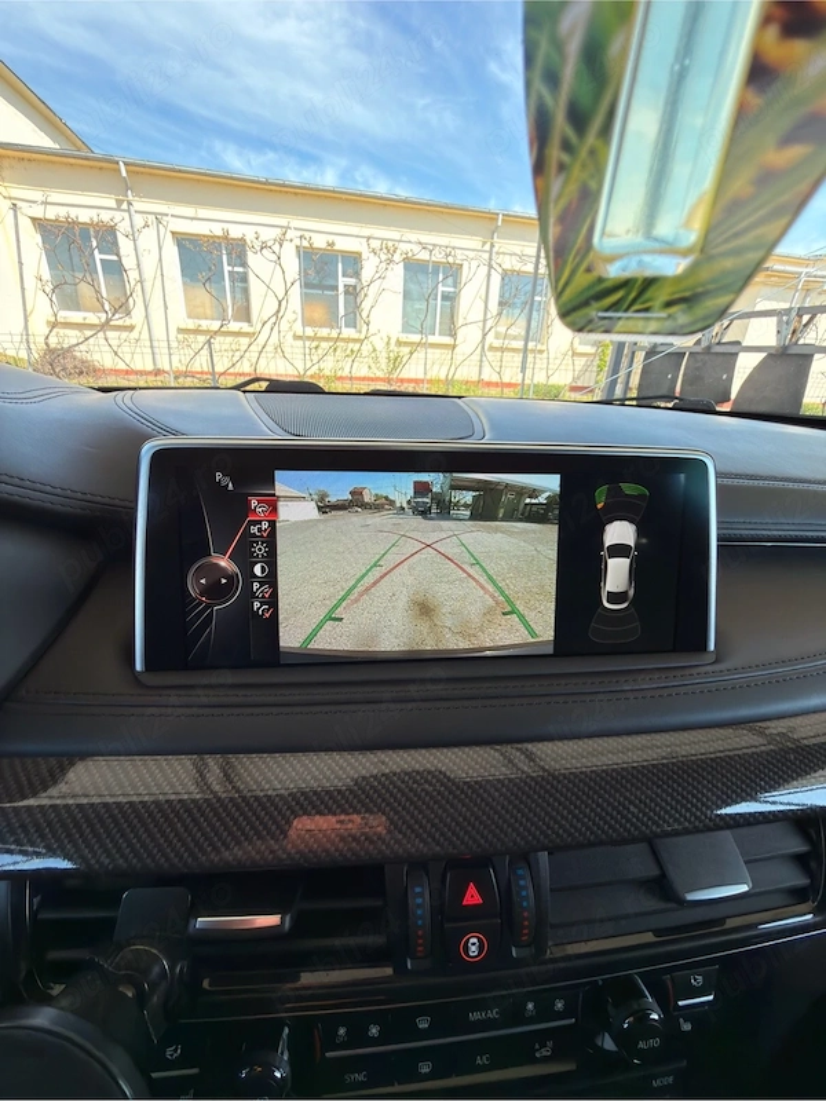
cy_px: 550
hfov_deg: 85.7
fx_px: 445
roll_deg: -2.9
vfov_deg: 102.1
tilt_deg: -23.2
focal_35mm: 14
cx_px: 413
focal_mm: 2.22
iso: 32
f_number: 2.2
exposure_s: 1/174
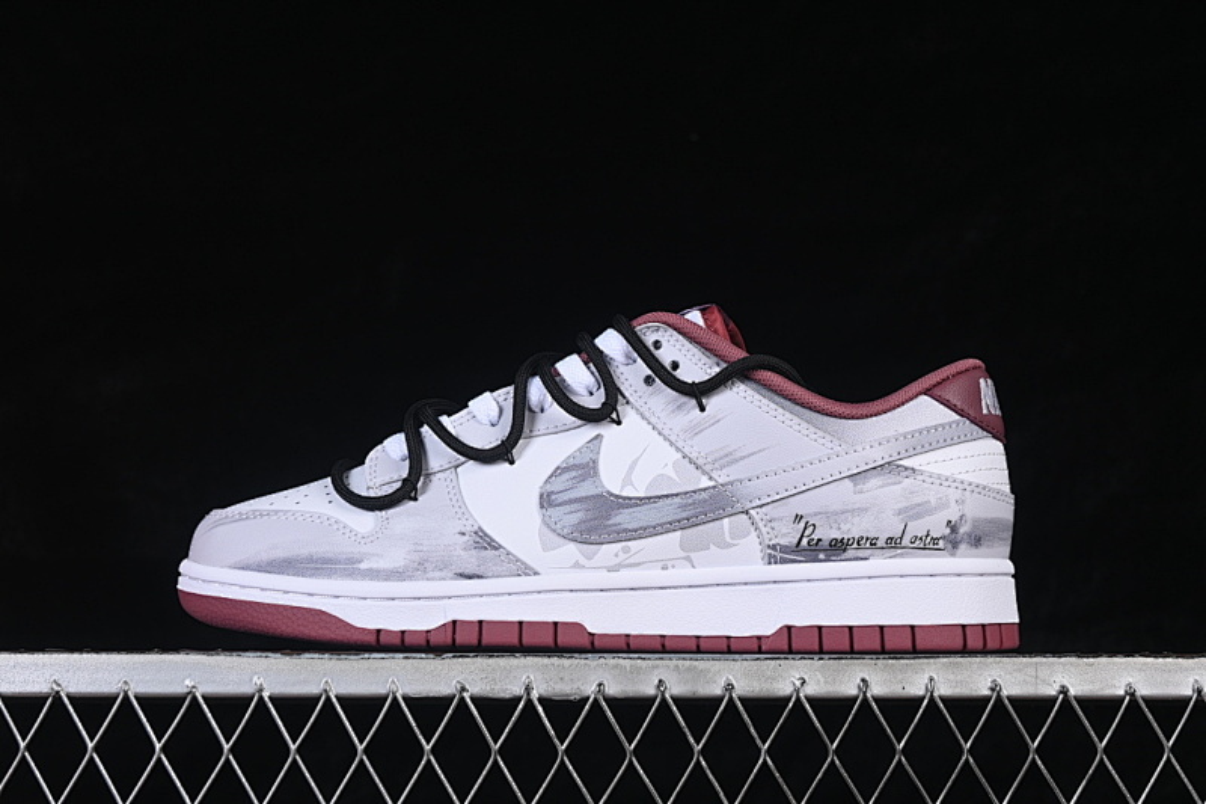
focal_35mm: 75
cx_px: 603
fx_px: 2512
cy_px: 402
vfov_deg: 18.2
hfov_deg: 27.0
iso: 160
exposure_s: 1/80
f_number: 8
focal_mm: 50
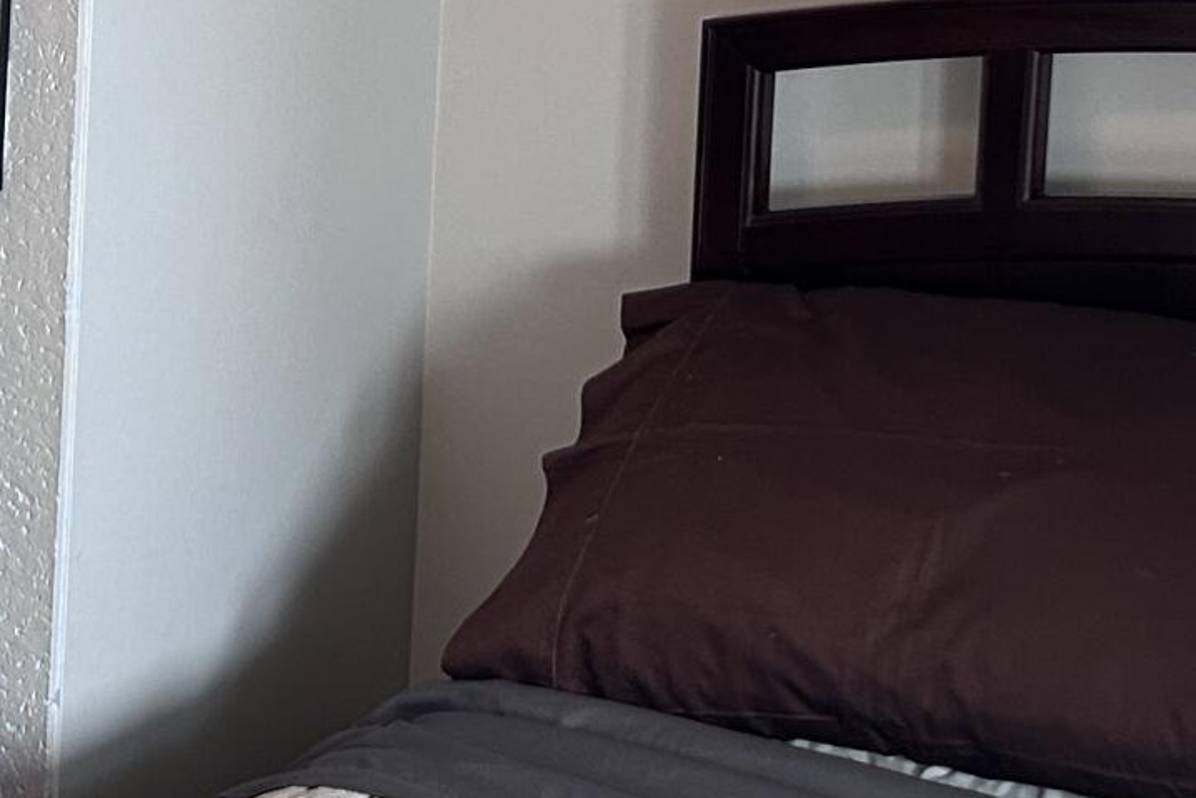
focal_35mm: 113
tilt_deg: -5.9
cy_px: -193
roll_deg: -2.1
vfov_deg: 11.8
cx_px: 485
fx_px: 3755
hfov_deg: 18.1
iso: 125
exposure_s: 1/120
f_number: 1.5
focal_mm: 5.7
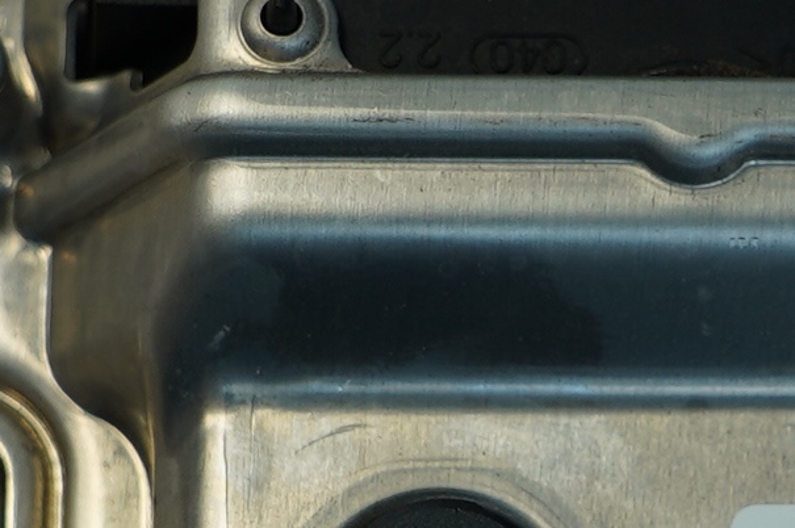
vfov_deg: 8.1
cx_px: 741
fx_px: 3728
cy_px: 483
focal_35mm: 169
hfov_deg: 12.1
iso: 100
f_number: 4
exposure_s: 1/60
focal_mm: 23
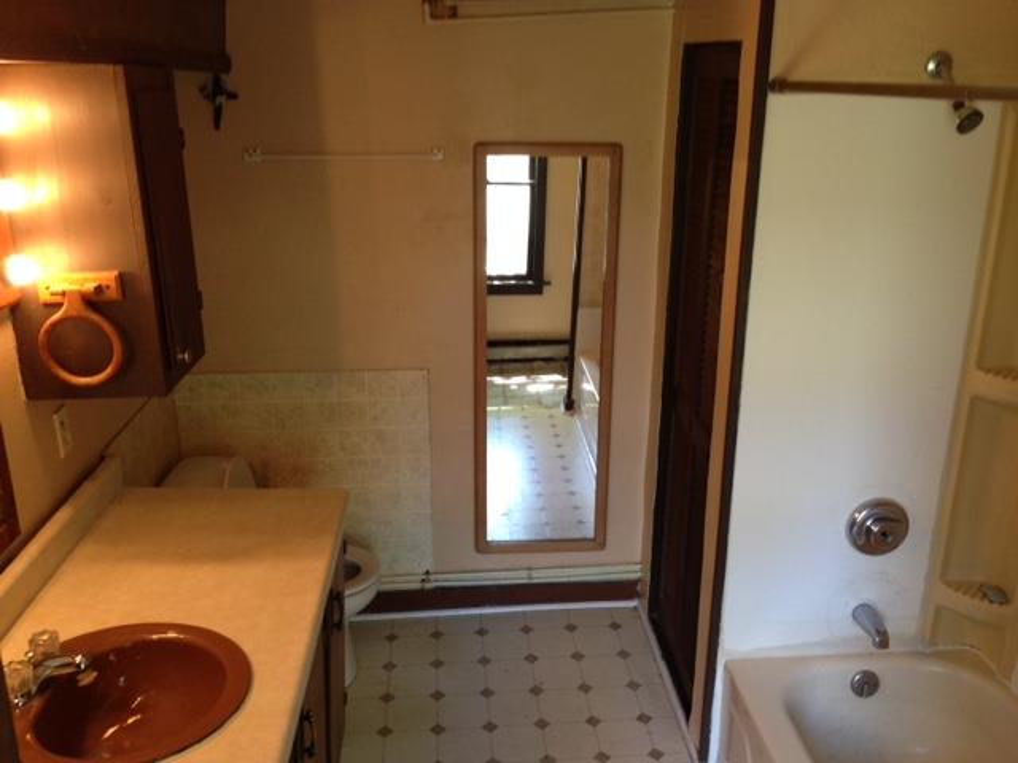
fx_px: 970
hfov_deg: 55.4
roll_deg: -0.2
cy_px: 382
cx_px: 509
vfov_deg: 42.9
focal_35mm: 33
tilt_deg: -17.3
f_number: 2.4
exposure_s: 1/20
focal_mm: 4.12
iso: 125
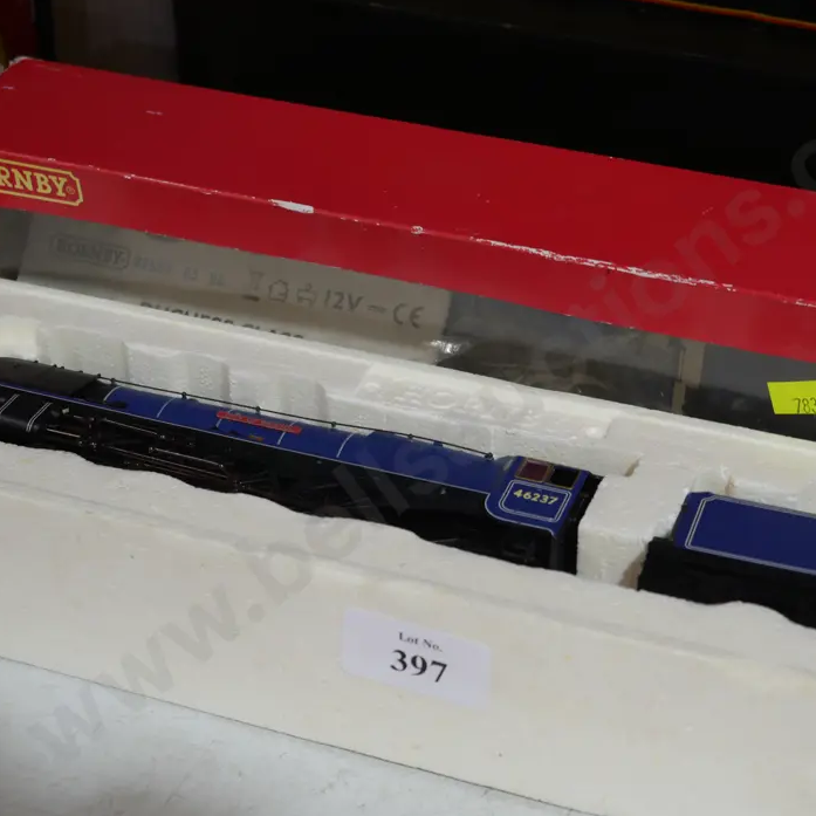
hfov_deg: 26.4
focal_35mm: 65
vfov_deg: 26.5
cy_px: 392
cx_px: 519
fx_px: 1734
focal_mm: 25
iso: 500
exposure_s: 1/60
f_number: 5.3
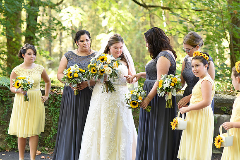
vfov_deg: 16.1
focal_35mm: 85
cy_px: 80
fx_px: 567
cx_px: 120
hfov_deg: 23.9
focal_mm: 85
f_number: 3.2
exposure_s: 1/200
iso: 500
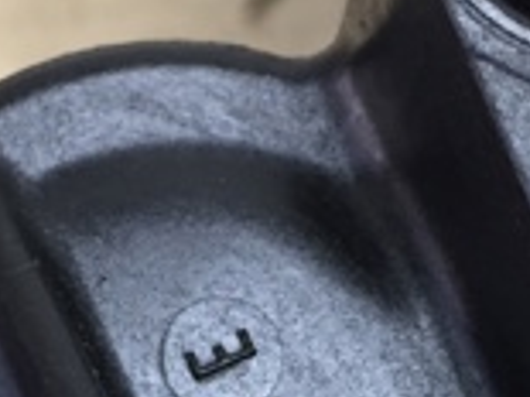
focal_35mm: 120
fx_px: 1836
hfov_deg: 16.4
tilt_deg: -56.8
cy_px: 507
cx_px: 209
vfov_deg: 12.0
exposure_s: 1/33
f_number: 2.2
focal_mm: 4.15
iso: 125
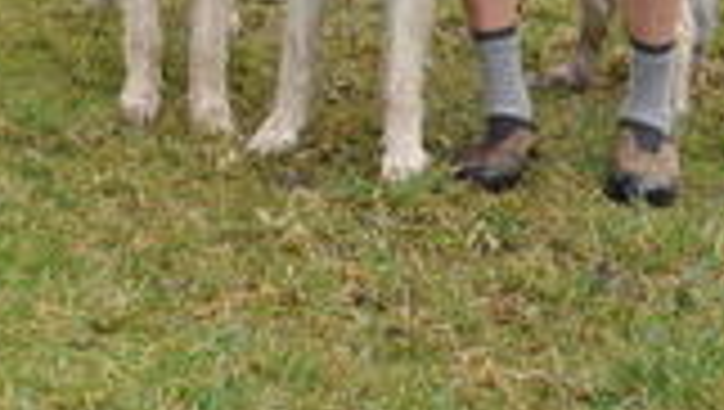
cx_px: -234
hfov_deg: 16.4
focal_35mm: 123
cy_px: -444
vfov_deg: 9.2
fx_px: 2363
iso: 200
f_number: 7.1
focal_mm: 21
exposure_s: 1/200
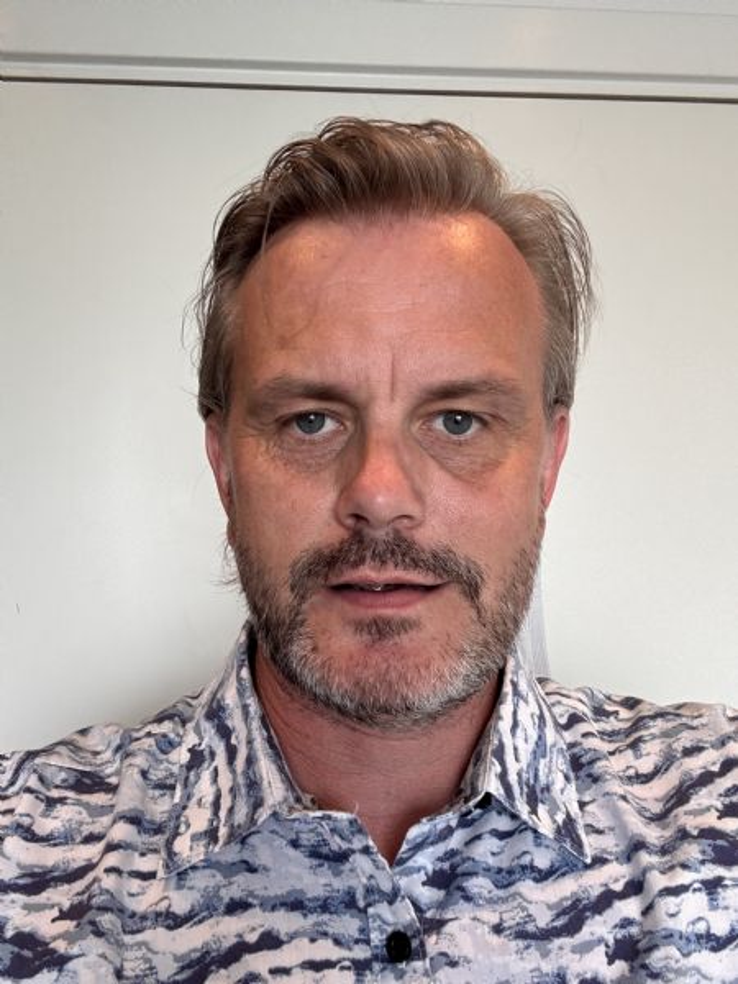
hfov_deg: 46.8
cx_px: 369
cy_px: 492
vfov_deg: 60.0
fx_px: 853
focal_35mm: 30
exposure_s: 1/60
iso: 160
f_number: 1.9
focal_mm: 2.69
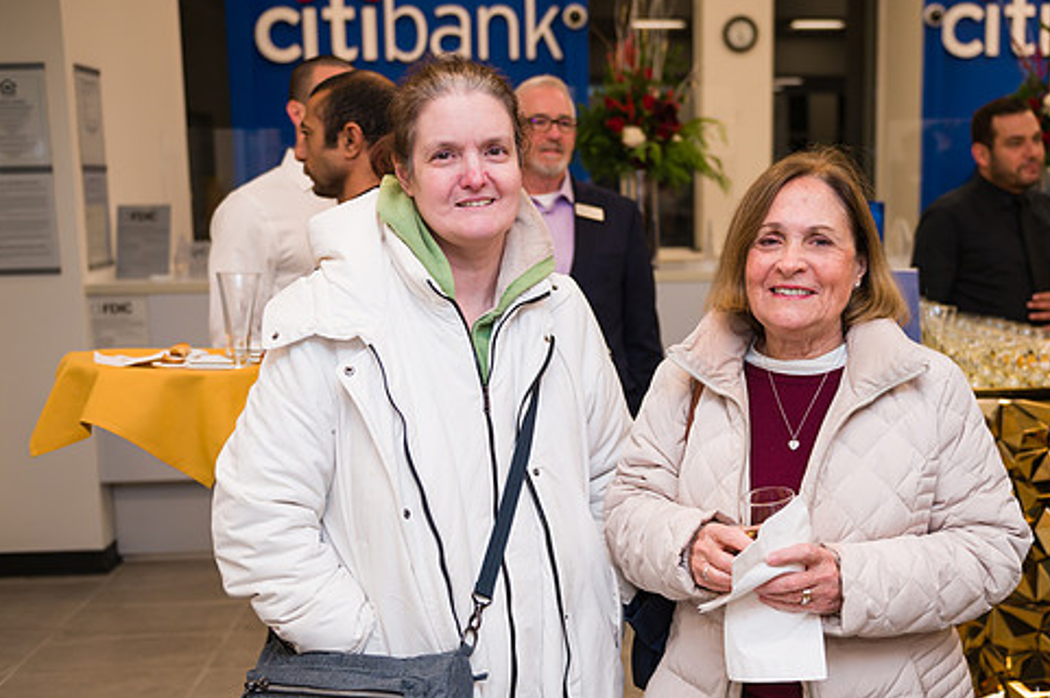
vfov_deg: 32.6
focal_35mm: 41
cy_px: 336
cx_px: 600
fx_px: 1195
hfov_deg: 47.3
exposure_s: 1/200
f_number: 3.2
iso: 400
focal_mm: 34
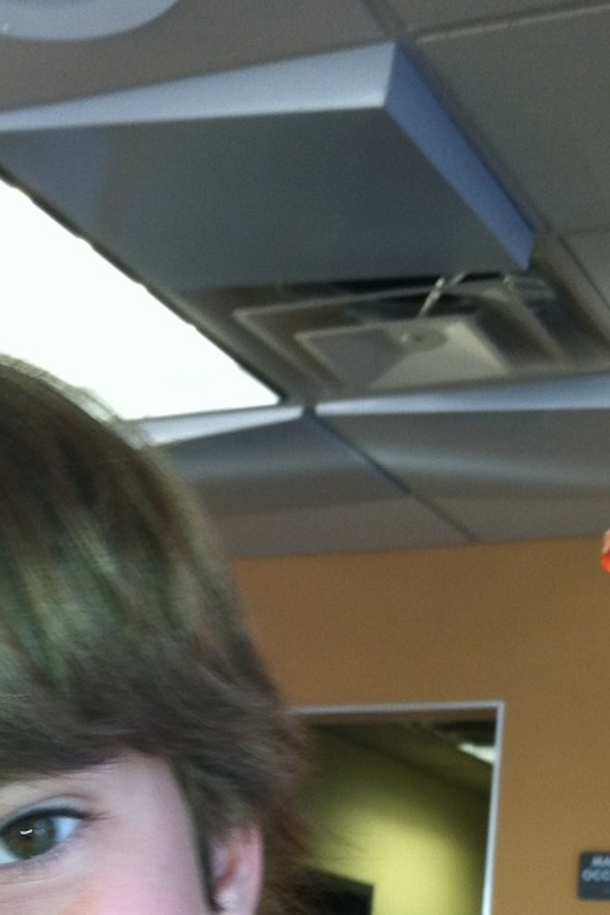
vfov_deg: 22.9
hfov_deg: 16.2
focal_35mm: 83
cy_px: 1028
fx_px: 2109
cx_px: 15
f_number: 2.8
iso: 80
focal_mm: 3.85
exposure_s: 1/16
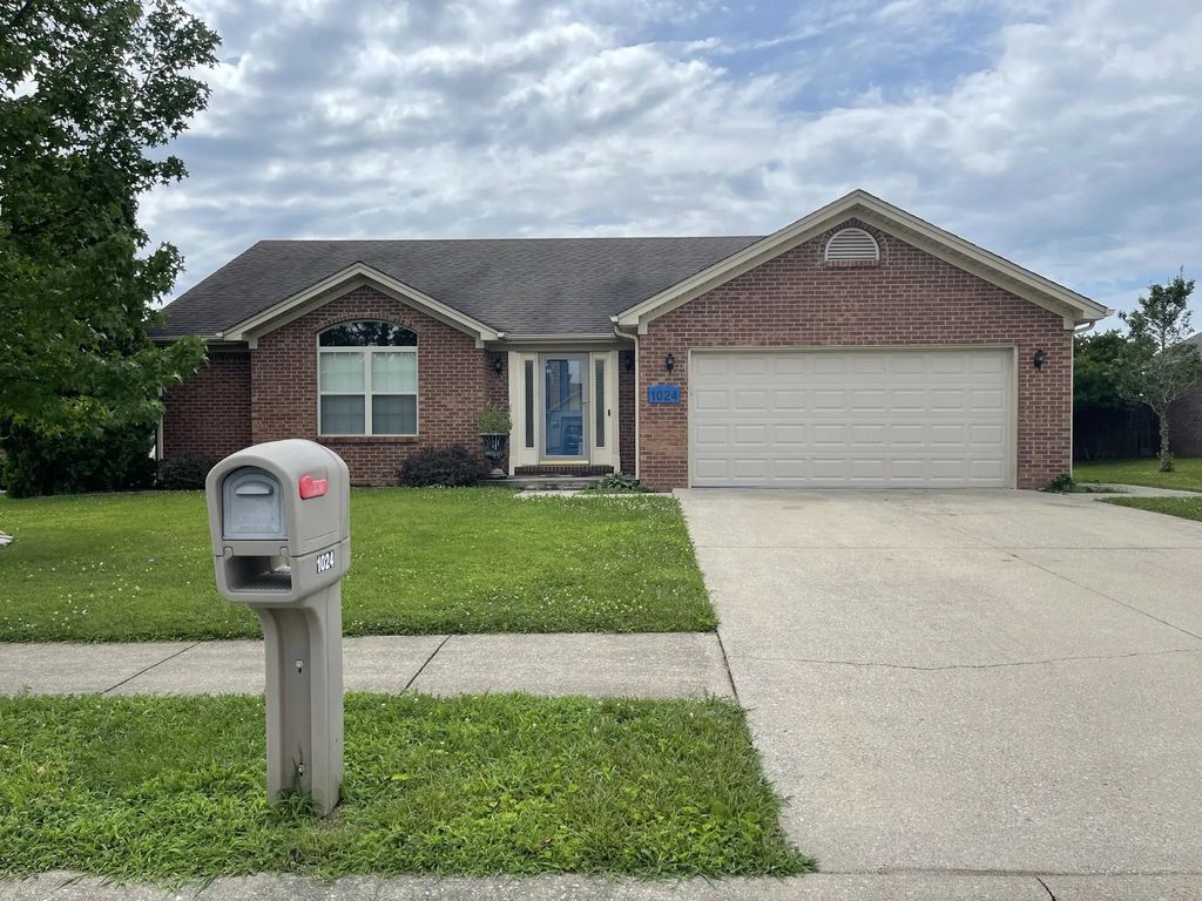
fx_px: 903
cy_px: 450
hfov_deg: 67.3
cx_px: 601
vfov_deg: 53.1
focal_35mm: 26
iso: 32
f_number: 1.6
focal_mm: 5.1
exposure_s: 1/6579
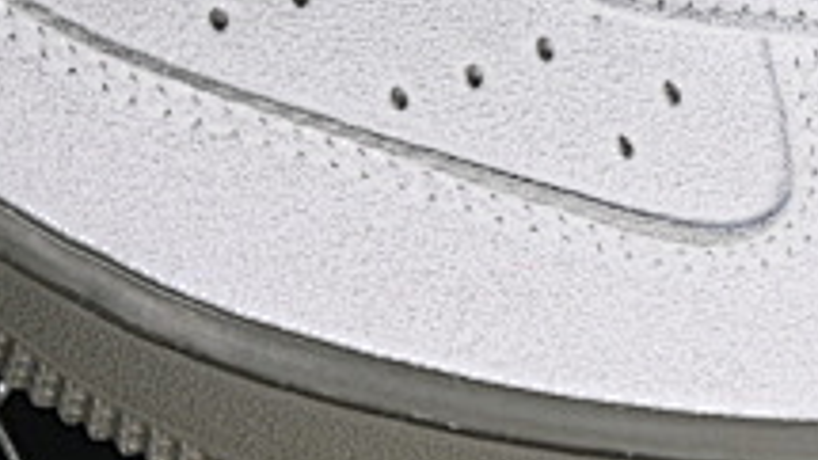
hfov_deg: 5.4
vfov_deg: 3.0
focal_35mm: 395
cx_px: 1373
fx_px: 8569
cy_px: -612
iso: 160
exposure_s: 1/80
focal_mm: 50
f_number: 7.1
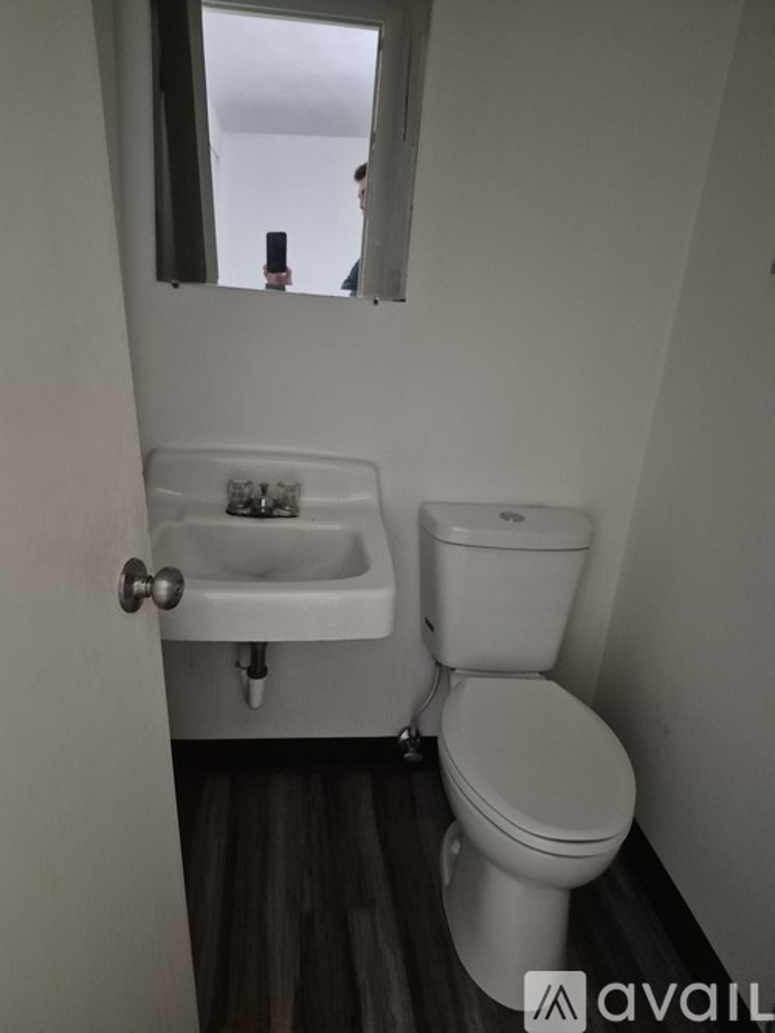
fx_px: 687
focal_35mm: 23
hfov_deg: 58.9
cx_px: 388
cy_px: 516
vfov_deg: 73.9
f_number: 1.8
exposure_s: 1/60
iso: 1600
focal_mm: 5.4
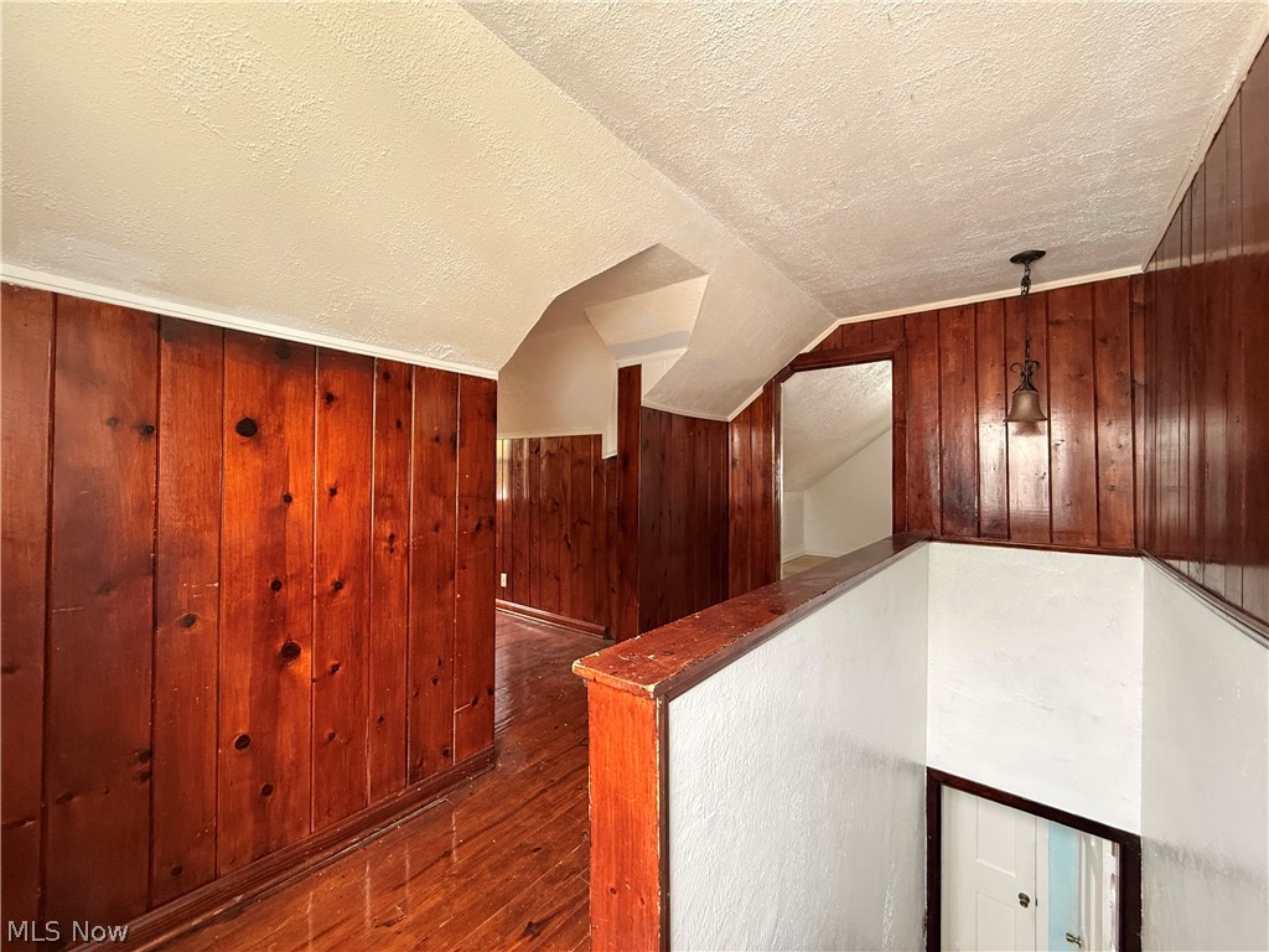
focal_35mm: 14
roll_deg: -0.9
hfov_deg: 102.1
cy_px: 476
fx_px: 513
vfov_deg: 85.7
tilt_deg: -0.4
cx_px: 634
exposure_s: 1/65
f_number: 2.2
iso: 400
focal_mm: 2.22
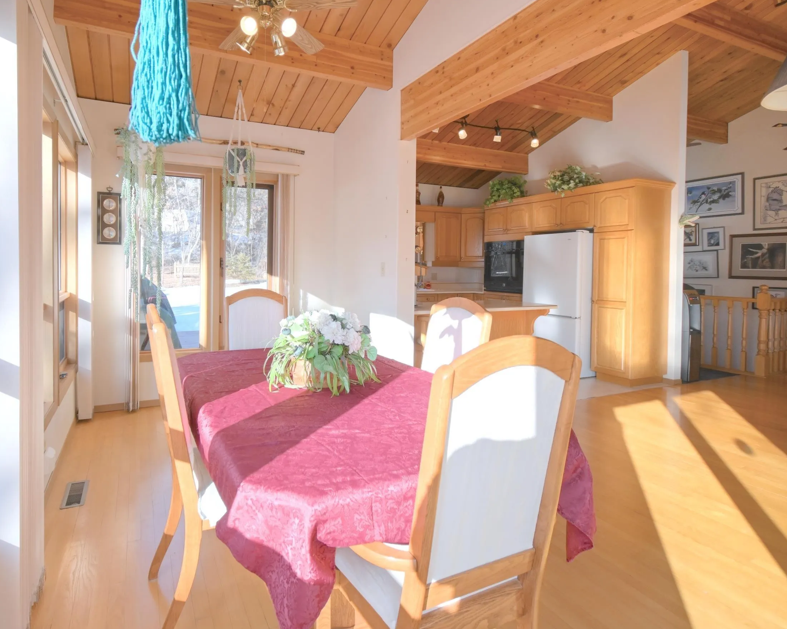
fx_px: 396
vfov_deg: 77.0
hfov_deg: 88.8
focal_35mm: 17
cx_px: 327
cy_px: 315
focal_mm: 10
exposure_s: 1/800
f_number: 4.5
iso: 400
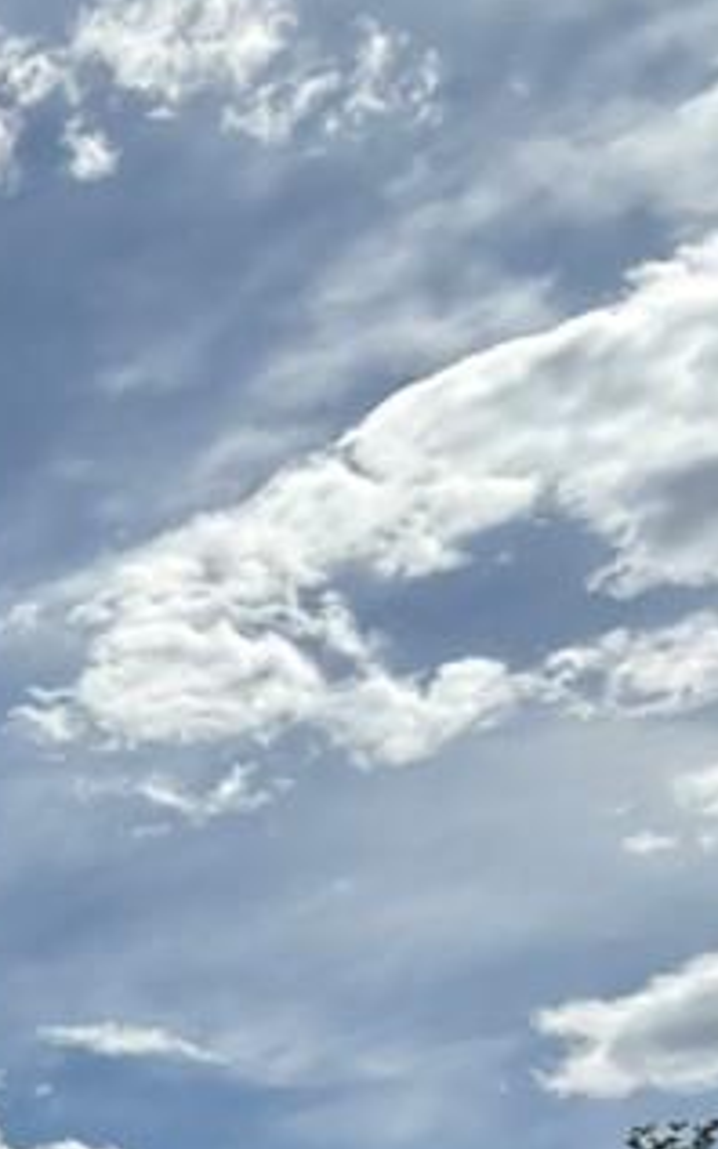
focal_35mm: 75
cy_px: 1678
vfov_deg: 22.9
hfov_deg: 11.6
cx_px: -1327
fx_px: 2349
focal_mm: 2.22
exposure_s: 1/4149
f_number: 2.2
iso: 50
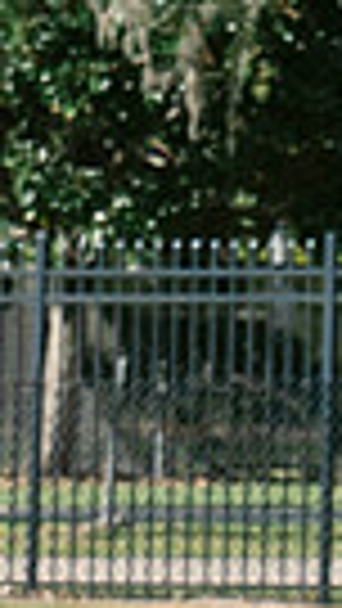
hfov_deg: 1.2
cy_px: 789
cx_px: 1229
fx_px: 16128
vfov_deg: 2.2
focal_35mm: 1001
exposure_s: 1/1000
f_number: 5.6
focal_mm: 70
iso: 250
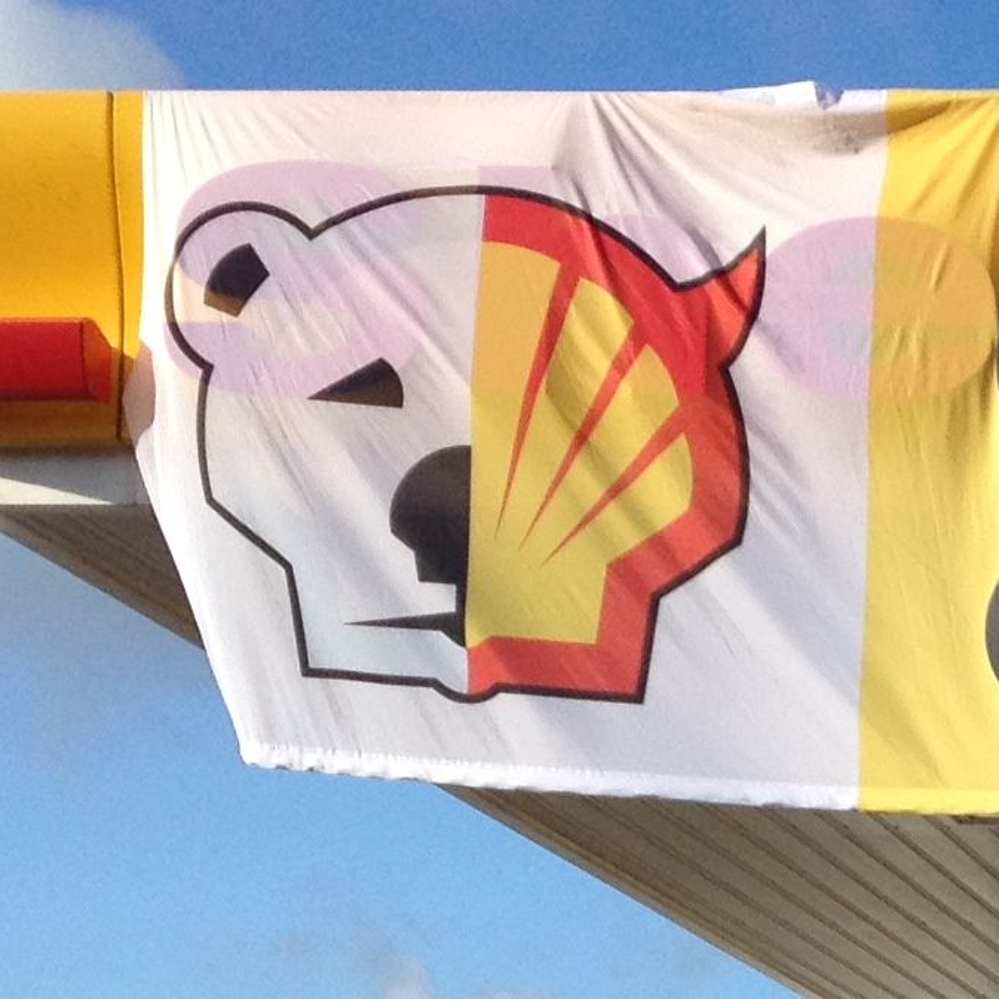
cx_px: 1801
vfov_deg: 11.5
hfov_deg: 10.9
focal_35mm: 150
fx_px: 4898
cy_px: 1130
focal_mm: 4.28
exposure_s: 1/1534
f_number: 2.4
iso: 64
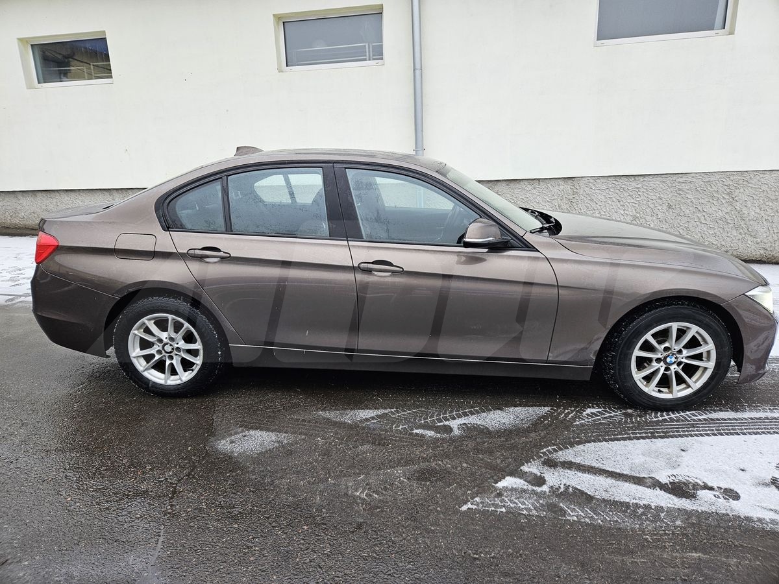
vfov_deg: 58.9
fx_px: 518
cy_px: 292
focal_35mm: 23
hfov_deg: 73.9
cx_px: 390
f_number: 1.8
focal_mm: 5.4
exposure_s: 1/190
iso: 100
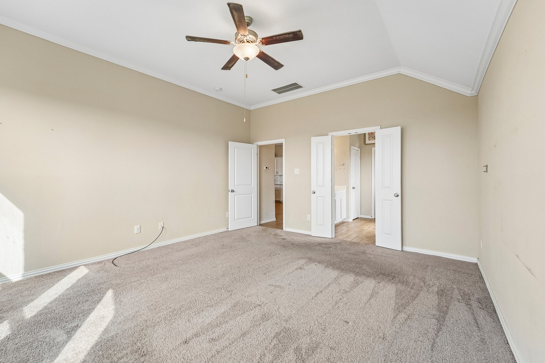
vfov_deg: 81.2
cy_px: 182
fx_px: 212
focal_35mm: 14
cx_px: 272
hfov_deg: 104.3
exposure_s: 1/100
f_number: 8
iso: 500
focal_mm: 14
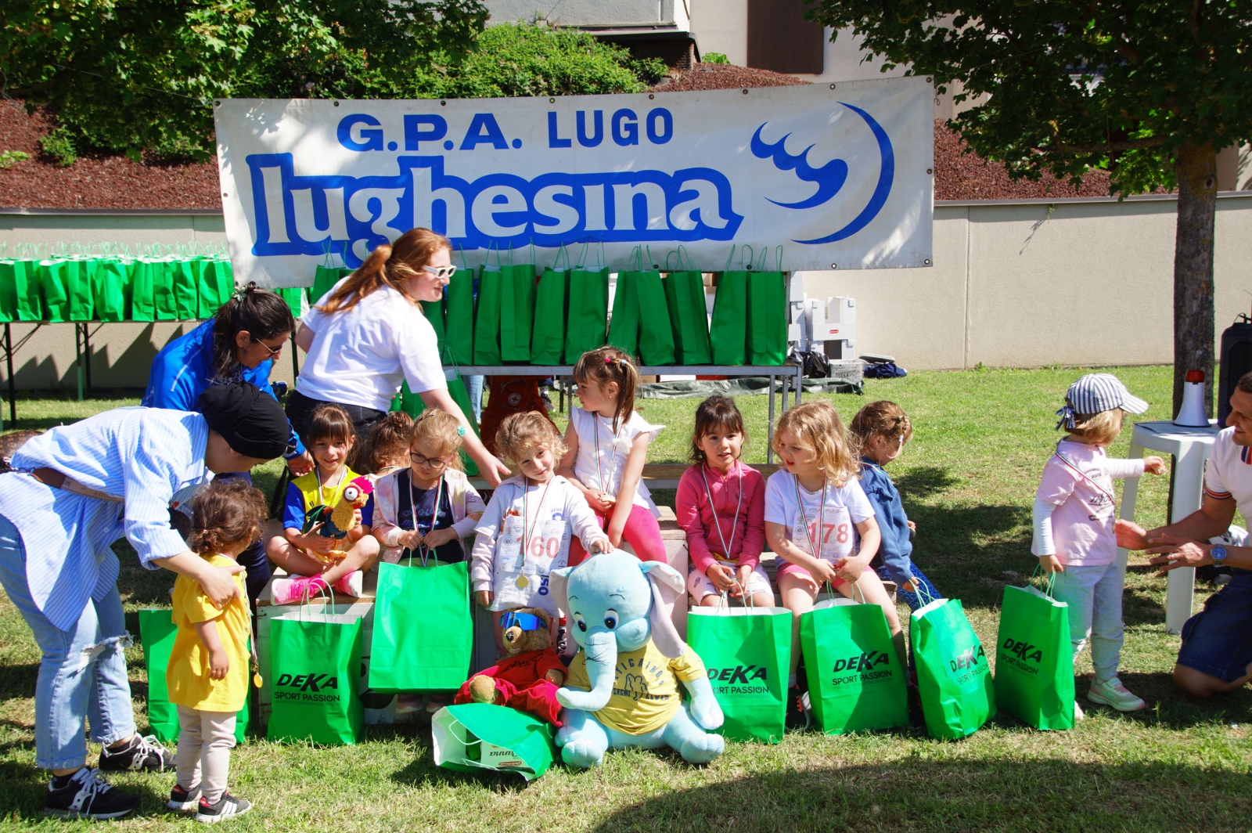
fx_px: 1824
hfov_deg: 37.9
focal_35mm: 52
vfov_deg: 25.7
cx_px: 626
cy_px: 416
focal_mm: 35
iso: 100
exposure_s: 1/250
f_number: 5.6
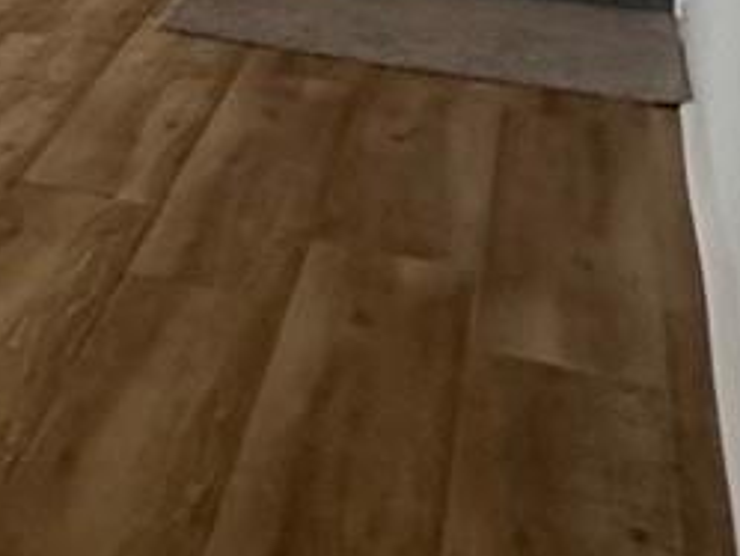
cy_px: -395
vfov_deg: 14.7
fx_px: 1925
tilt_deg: -3.7
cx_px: -761
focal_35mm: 90
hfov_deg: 16.4
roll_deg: +1.4
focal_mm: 2.22
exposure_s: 1/60
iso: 200
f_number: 2.2
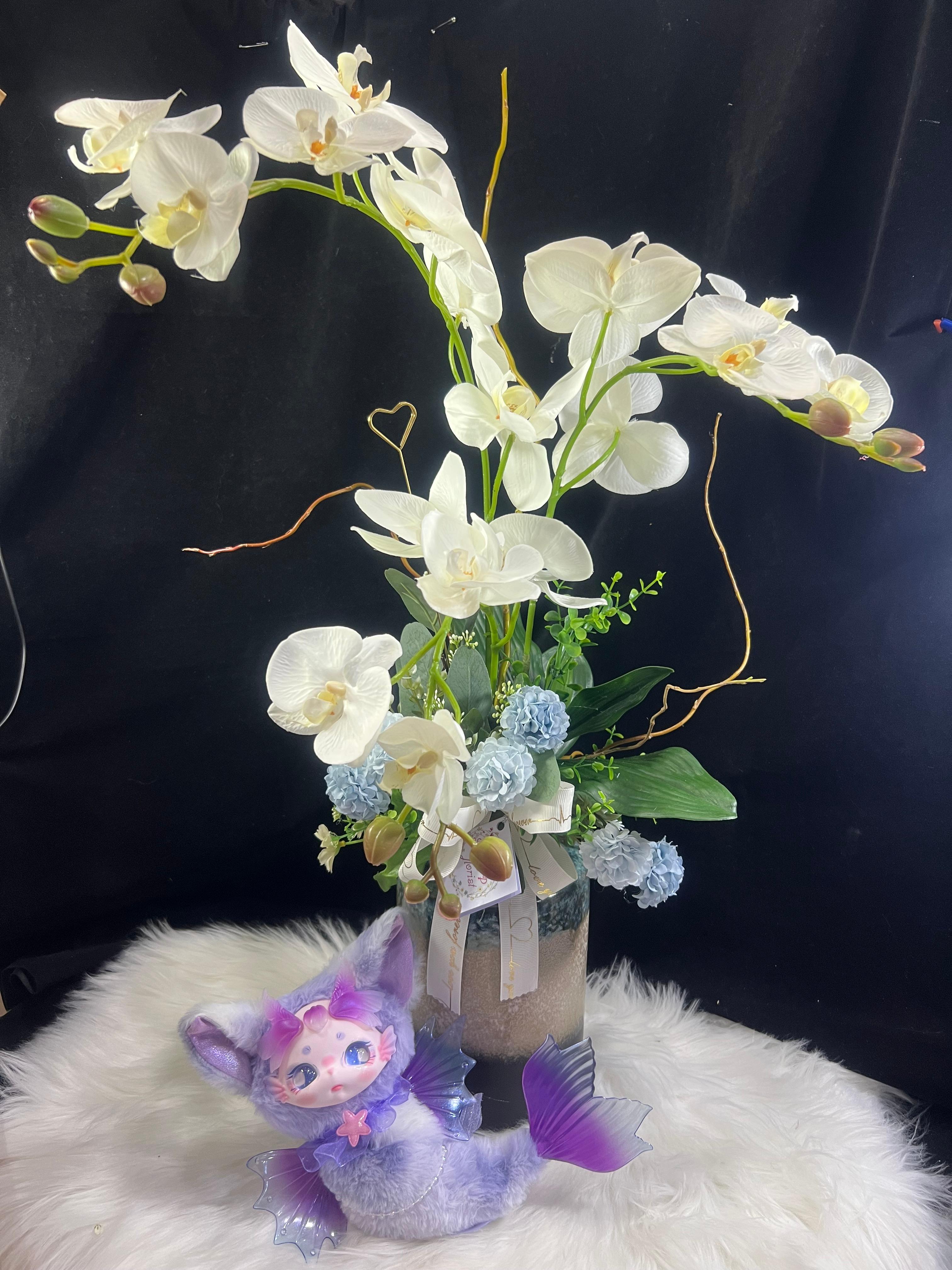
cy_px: 635
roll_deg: +0.3
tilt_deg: -13.8
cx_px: 476
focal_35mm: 26
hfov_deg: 53.1
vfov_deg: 67.3
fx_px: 953
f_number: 1.5
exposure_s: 1/50
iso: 100
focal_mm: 5.7
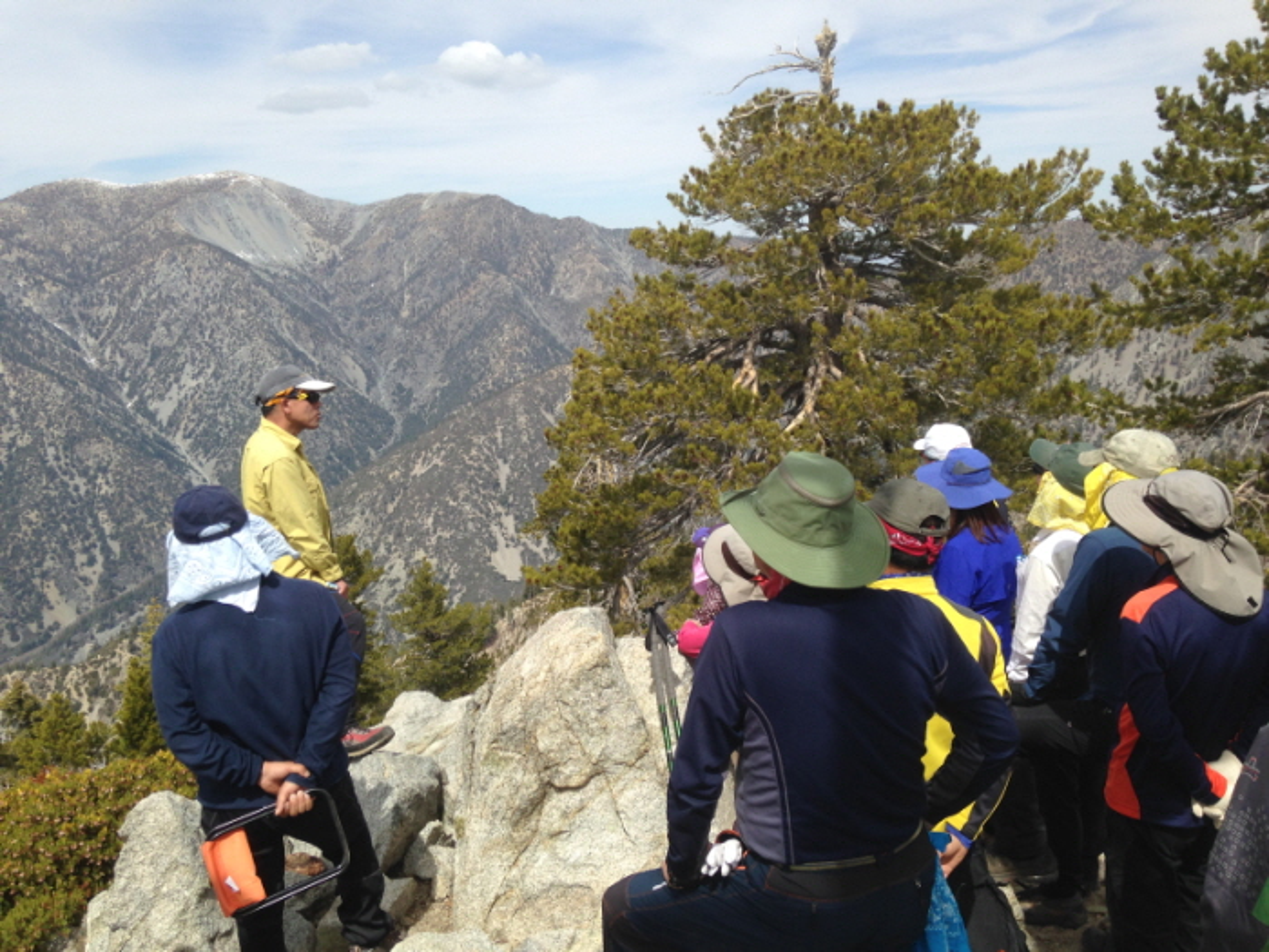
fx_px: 1210
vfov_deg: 42.9
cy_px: 476
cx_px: 634
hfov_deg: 55.4
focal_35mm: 33
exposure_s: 1/1748
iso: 50
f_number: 2.4
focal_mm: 4.12
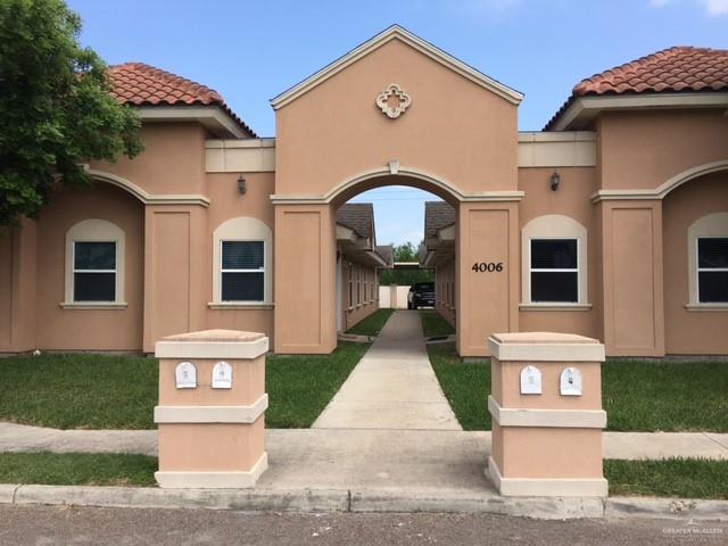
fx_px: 610
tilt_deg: +3.1
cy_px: 273
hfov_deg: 61.7
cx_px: 364
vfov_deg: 48.2
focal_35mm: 29
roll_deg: -1.1
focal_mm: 4.15
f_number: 2.2
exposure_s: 1/1241
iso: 25
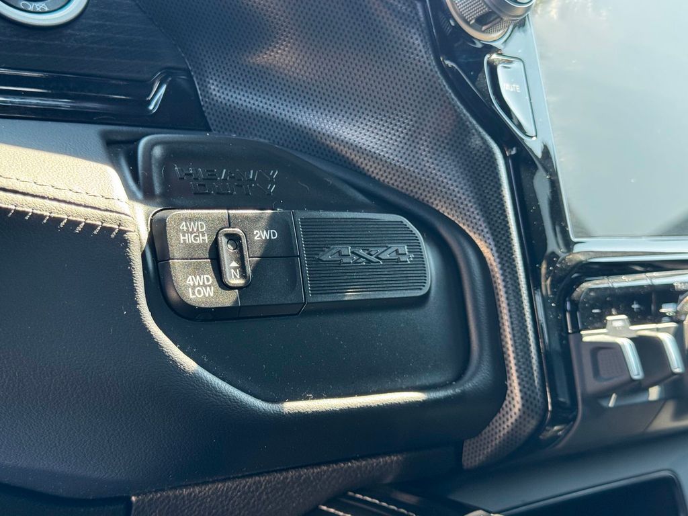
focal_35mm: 48
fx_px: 954
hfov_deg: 39.7
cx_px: 344
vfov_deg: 30.3
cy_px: 258
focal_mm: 6.76
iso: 100
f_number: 1.78
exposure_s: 1/85
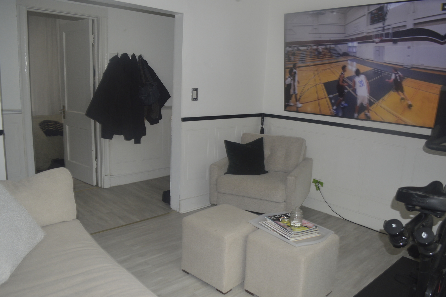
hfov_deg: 67.4
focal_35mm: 27
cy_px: 148
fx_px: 334
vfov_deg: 47.9
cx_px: 223
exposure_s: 1/60
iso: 560
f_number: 3.5
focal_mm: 18
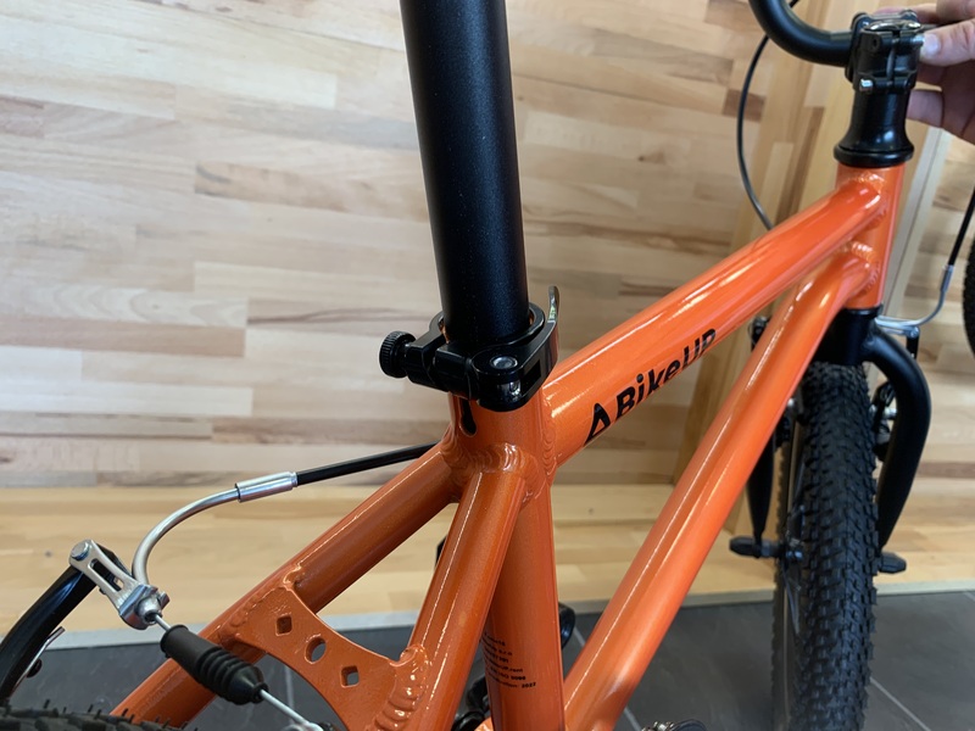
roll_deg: -9.8
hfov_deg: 67.3
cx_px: 488
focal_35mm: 26
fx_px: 732
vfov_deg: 53.1
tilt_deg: -16.3
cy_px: 366
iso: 64
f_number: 1.8
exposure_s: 1/50
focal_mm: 4.25
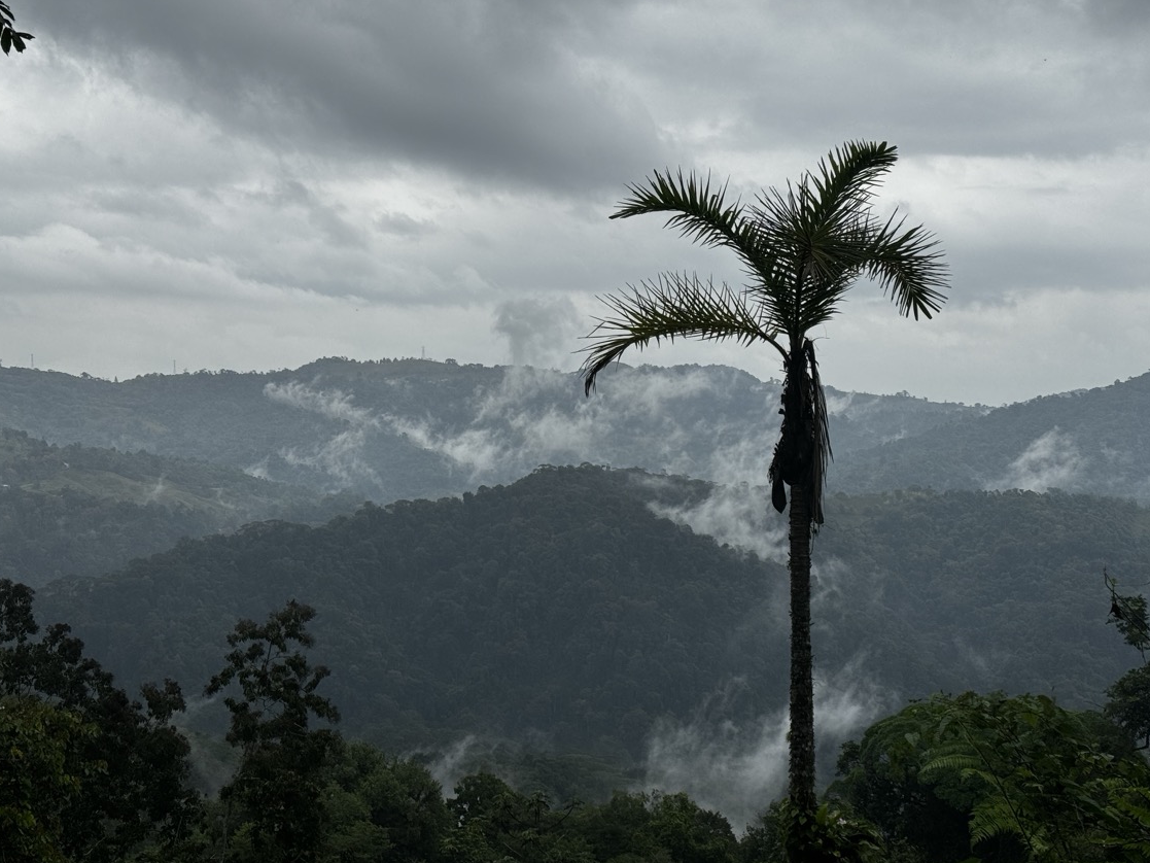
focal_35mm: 55
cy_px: 472
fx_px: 1827
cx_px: 596
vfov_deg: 26.6
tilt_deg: -2.2
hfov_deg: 34.9
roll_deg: -0.5
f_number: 1.78
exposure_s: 1/3597
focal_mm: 6.86
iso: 64
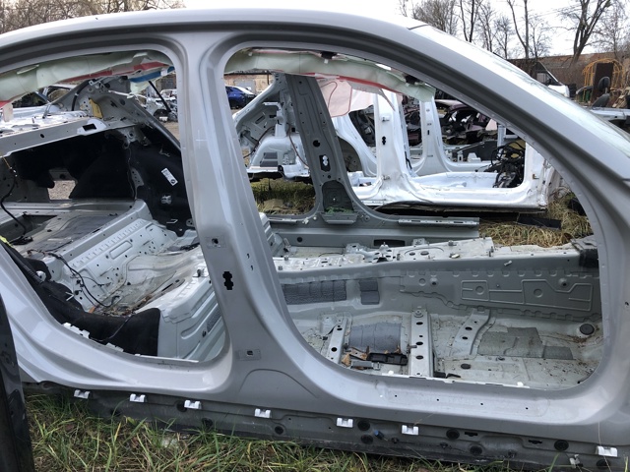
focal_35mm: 28
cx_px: 315
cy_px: 236
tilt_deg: -16.4
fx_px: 510
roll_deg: +1.8
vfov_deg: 49.7
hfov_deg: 63.4
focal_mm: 4
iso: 40
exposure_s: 1/24
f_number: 1.8
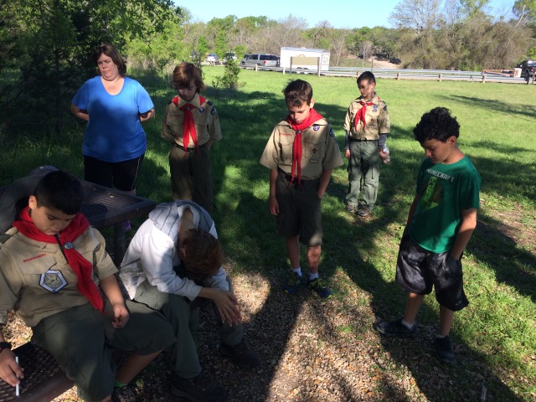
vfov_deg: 48.2
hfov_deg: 61.7
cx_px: 268
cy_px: 201
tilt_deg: -20.6
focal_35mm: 29
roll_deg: -0.3
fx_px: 449
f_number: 2.2
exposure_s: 1/912
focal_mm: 4.15
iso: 32
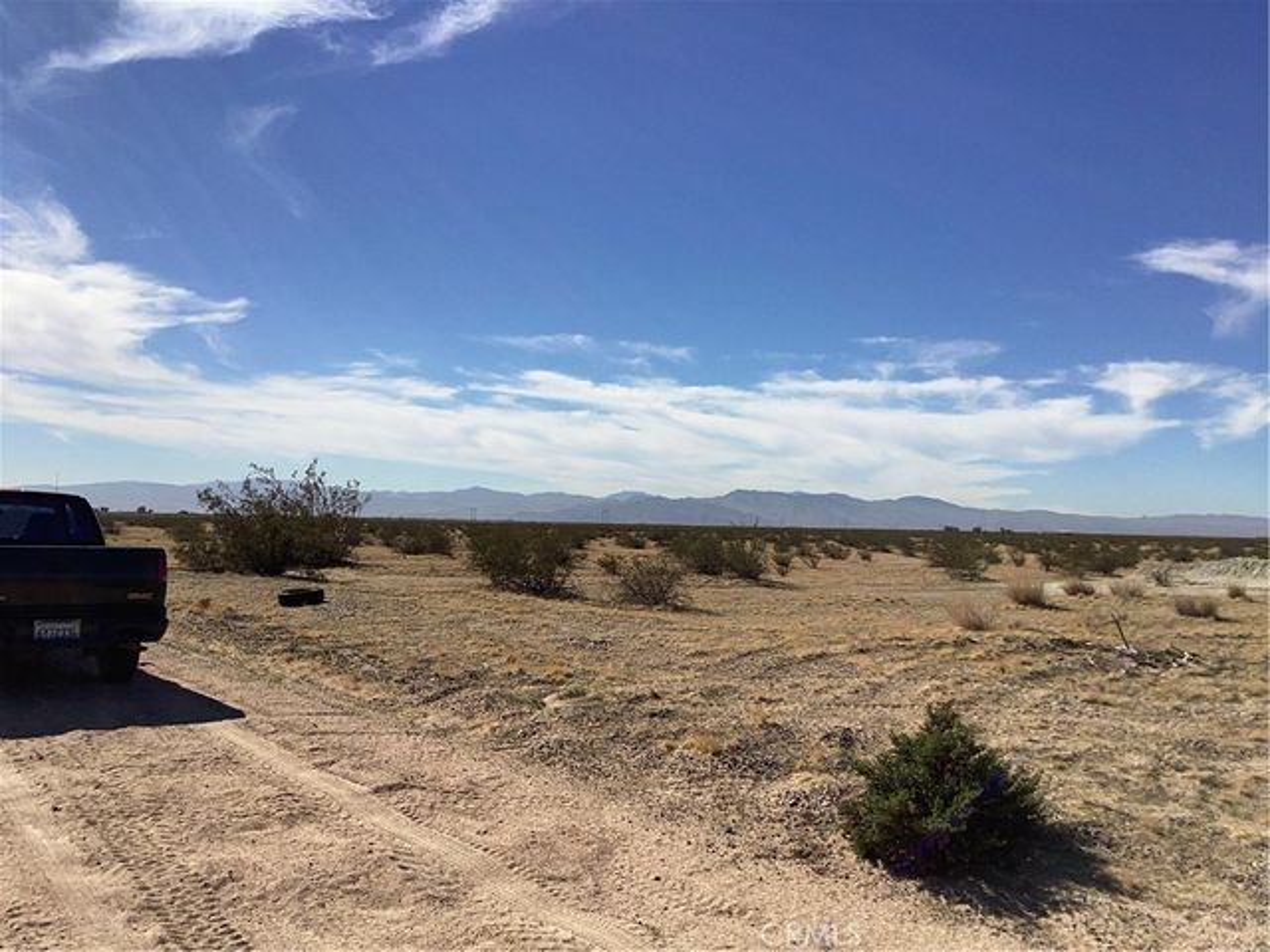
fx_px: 1137
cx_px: 635
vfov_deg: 45.4
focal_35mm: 31
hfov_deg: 58.4
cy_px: 476
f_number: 2.4
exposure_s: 1/3135
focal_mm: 3.3
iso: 25
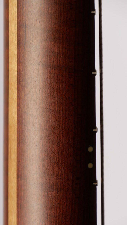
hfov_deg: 4.0
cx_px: 47
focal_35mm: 306
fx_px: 1831
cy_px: 112
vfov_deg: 7.1
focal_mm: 140
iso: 200
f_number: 7.1
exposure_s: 1/200
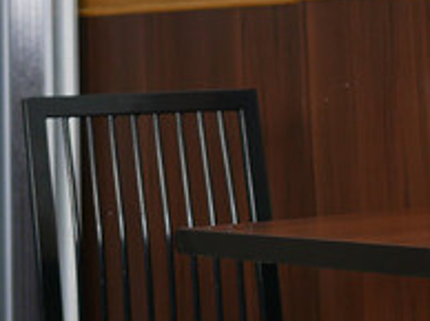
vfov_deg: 9.2
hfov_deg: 12.7
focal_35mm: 155
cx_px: 53
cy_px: -210
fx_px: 1923
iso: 200
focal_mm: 15
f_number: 1.7
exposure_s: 1/80
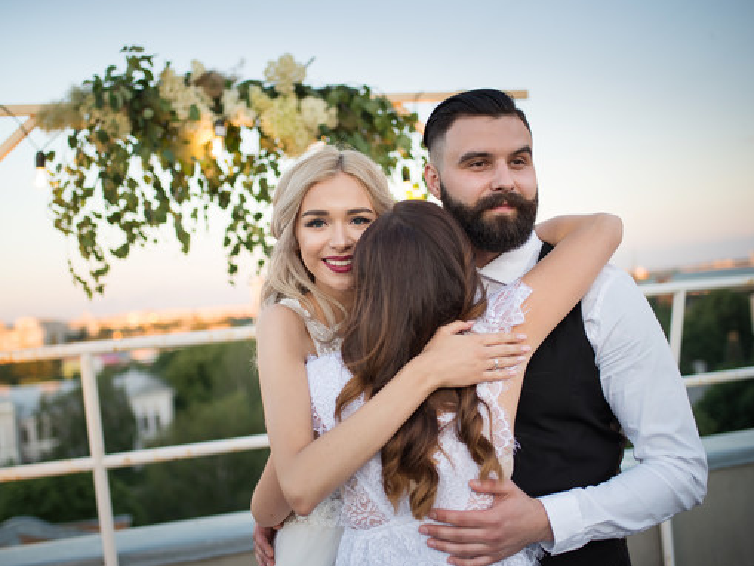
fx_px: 850
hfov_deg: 47.8
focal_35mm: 39
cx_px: 342
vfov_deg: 36.8
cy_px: 284
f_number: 1.8
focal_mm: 35
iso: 250
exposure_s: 1/640
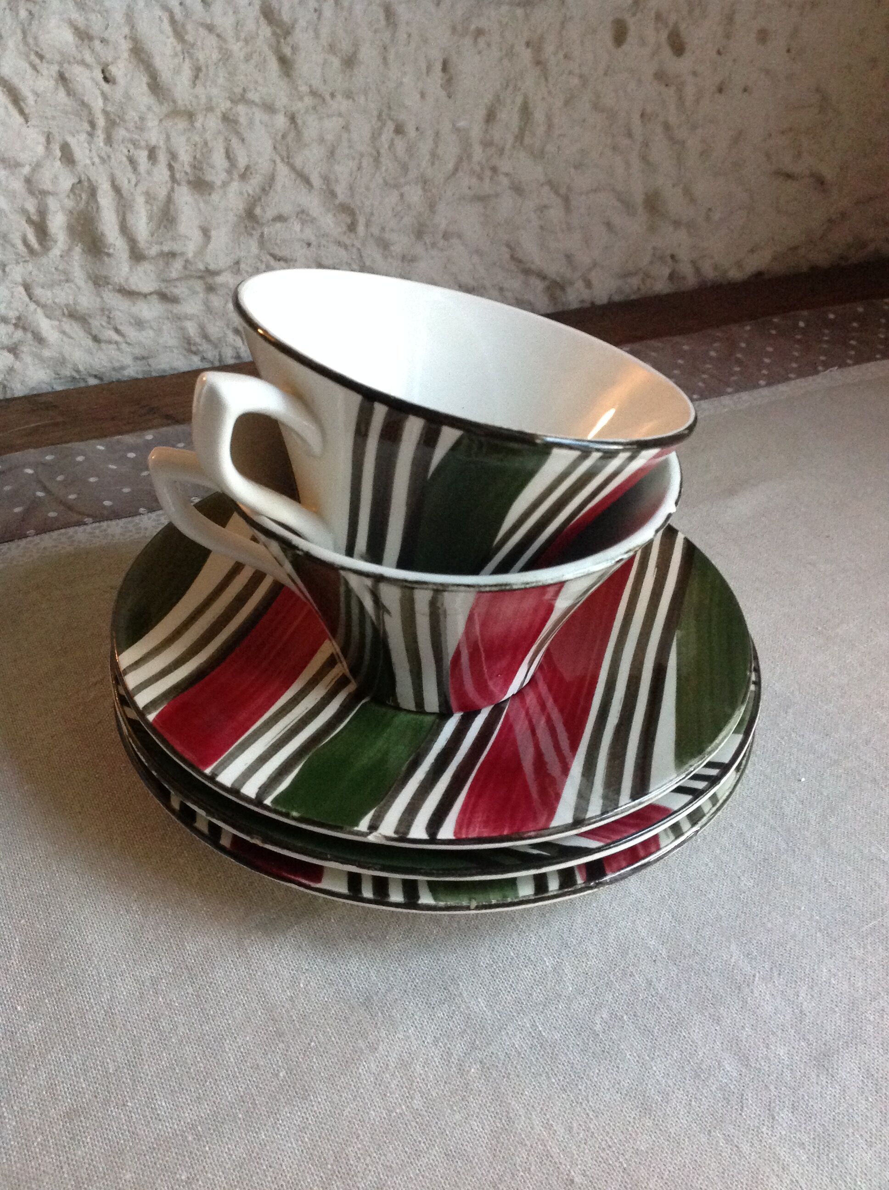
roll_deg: -1.3
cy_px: 595
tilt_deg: -34.0
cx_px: 444
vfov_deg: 52.7
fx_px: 1202
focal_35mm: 35
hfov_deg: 40.6
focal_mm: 4.28
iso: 400
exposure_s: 1/15
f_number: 2.4
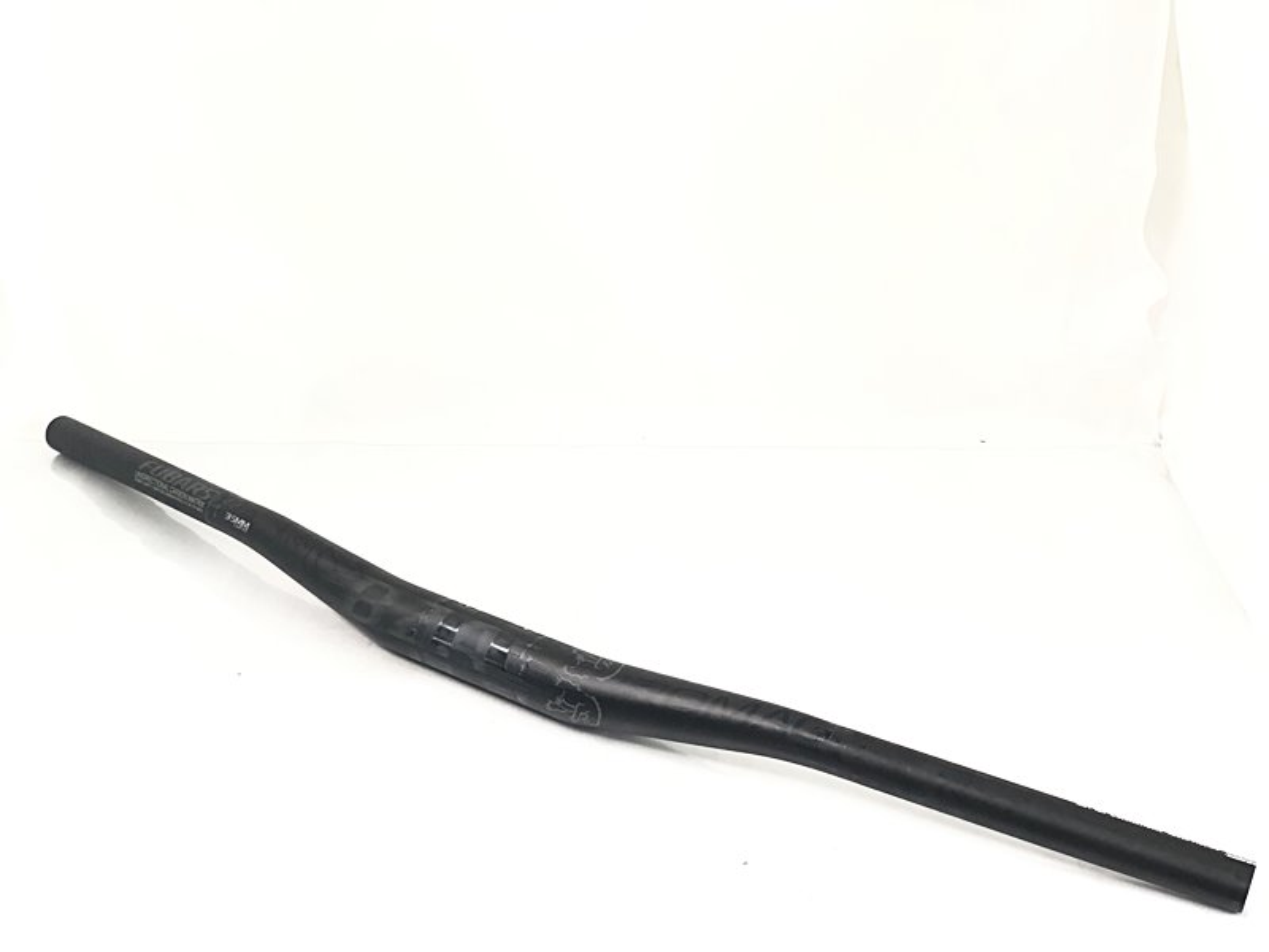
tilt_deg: -31.5
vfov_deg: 28.0
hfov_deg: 36.8
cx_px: 634
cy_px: 476
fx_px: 1906
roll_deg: +2.5
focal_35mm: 52
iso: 100
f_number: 2.4
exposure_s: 1/33
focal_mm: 6
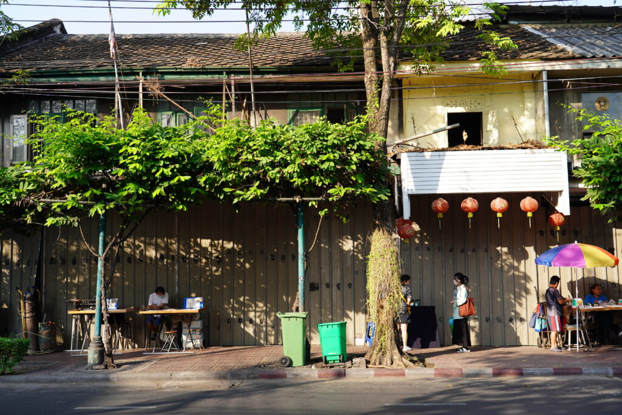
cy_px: 208
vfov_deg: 34.2
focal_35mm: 39
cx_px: 311
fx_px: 674
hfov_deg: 49.5
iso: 100
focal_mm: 39
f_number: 5
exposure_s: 1/125
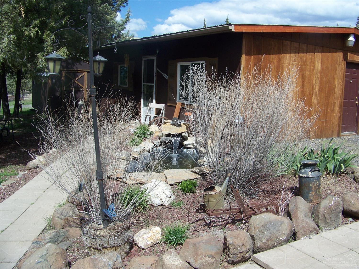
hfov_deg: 51.4
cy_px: 134
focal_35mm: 36
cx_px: 180
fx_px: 373
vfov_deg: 39.6
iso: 64
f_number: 4
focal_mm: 5.85
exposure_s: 1/500
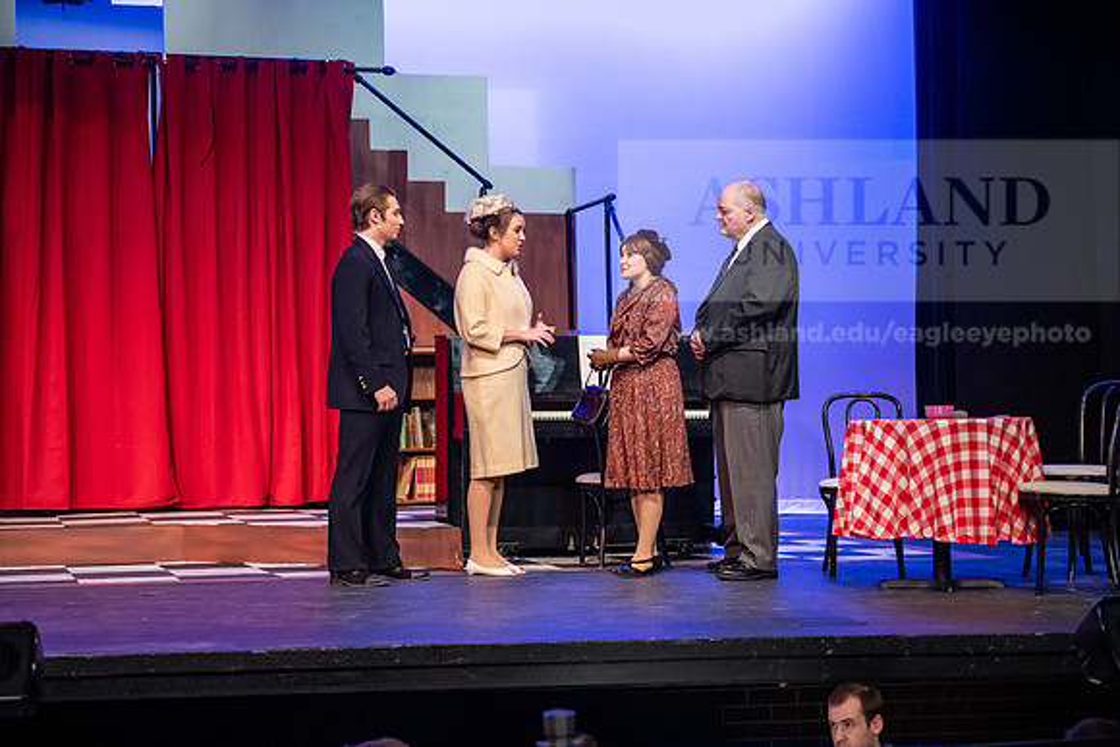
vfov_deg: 19.5
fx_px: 2178
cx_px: 560
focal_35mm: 70
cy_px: 374
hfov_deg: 28.8
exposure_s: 1/200
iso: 2500
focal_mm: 70
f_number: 3.2
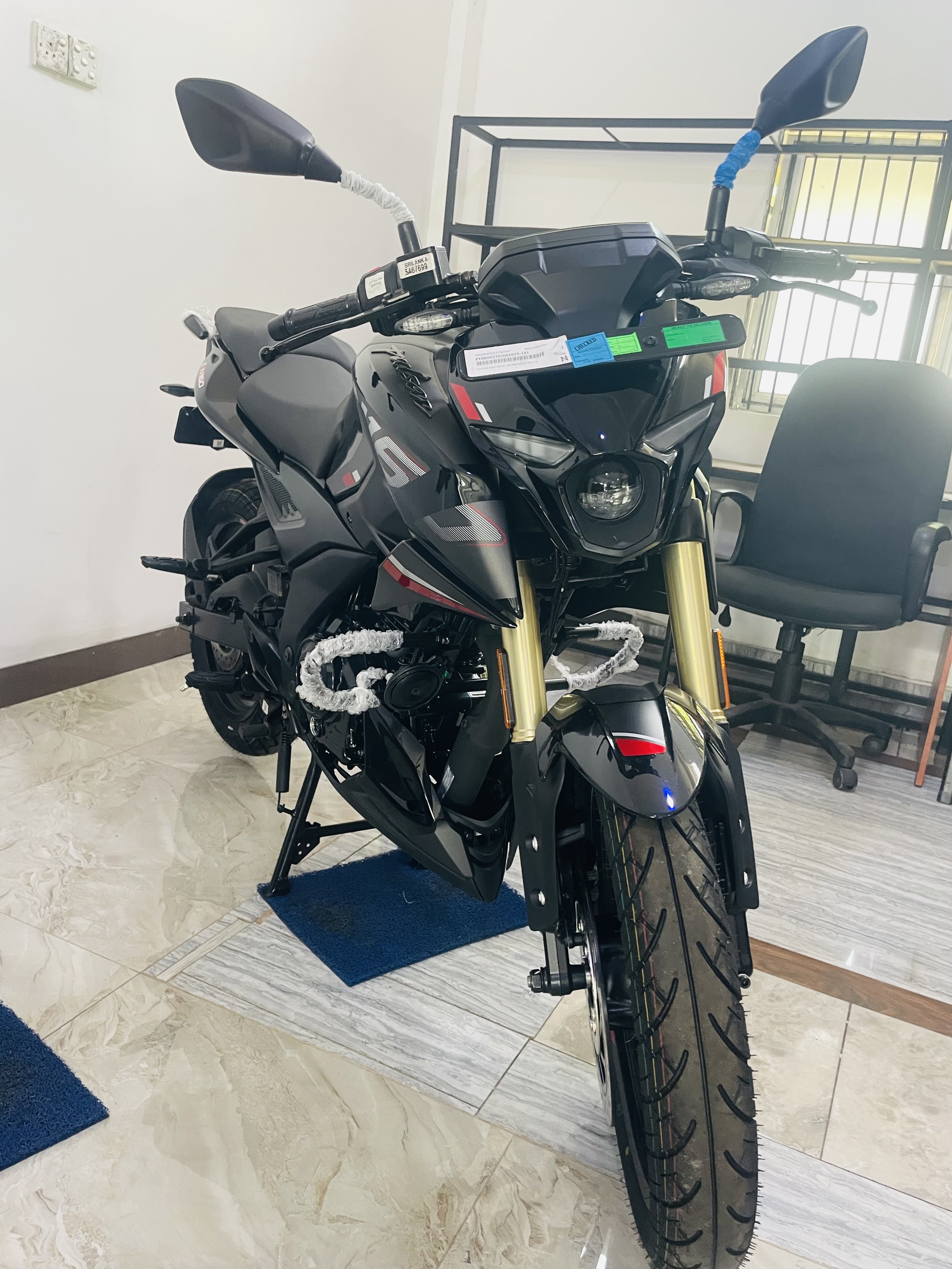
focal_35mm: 26
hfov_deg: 53.1
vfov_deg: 67.3
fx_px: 953
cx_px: 476
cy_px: 634
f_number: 1.6
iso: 160
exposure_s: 1/60
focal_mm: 4.2
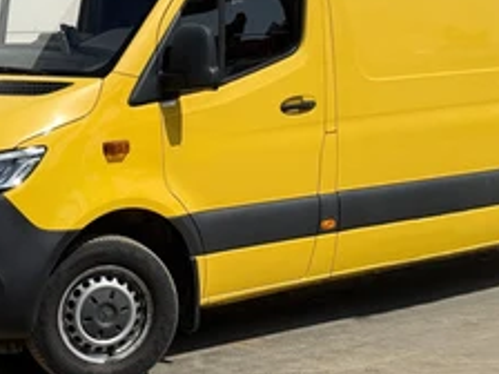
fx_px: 1485
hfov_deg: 19.1
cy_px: 118
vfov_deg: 14.3
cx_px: 263
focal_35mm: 103
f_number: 1.78
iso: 64
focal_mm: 6.76
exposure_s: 1/11364
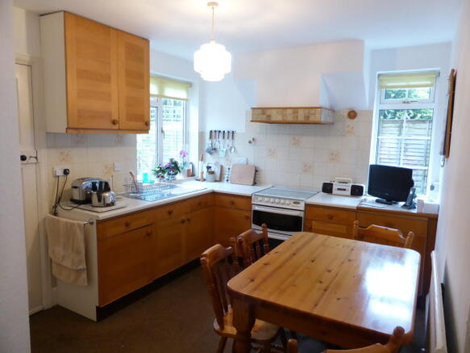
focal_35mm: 24
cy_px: 176
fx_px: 326
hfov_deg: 71.6
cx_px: 235
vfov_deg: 56.8
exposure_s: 1/40
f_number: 3.3
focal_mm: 4.3
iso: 400
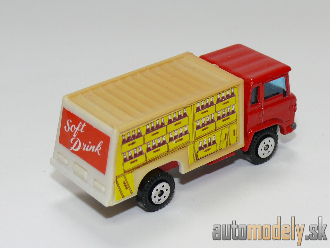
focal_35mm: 102
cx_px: 165
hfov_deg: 19.3
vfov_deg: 14.5
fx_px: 972
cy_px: 124
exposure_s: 1/30
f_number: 4
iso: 100
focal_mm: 13.3
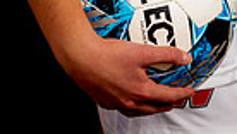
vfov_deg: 6.0
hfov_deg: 11.0
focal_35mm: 195
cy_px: -203
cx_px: 158
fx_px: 1227
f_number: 4
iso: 100
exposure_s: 1/250
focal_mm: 57
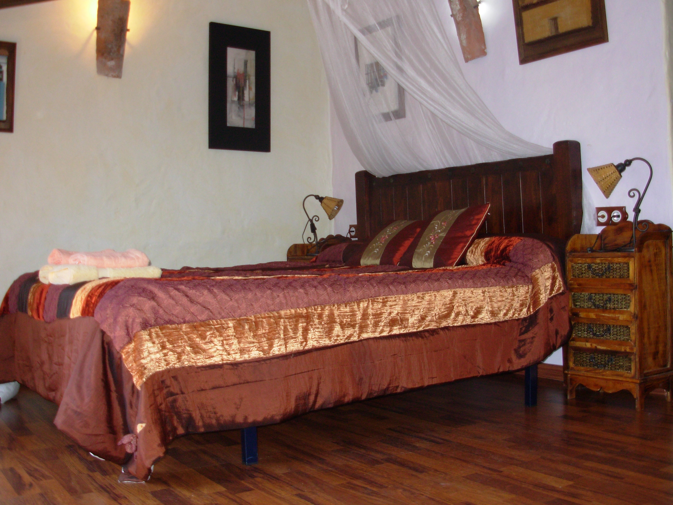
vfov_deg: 37.7
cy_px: 252
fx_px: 739
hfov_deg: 49.0
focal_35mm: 38
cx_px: 336
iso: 75
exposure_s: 1/47.9
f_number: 2.9
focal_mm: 6.3
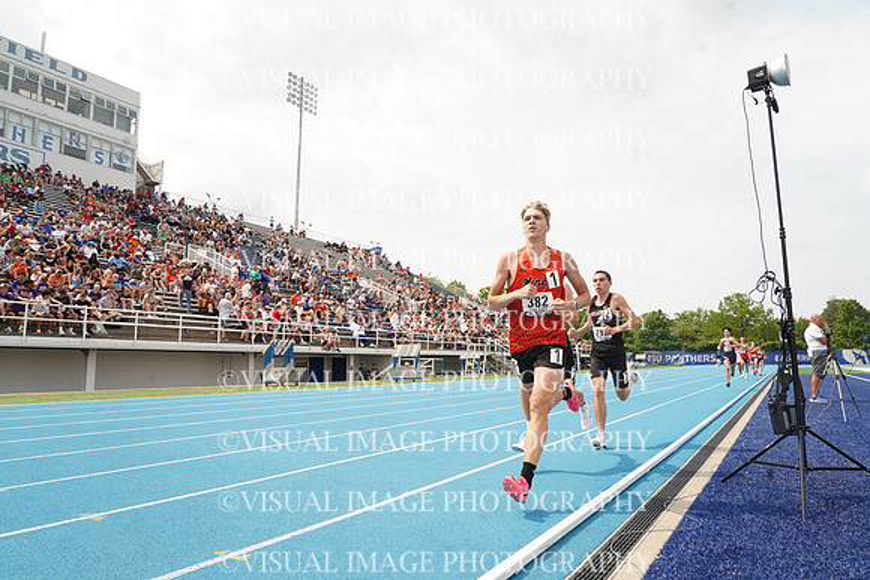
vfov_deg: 53.2
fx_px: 580
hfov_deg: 73.7
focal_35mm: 24
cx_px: 435
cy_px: 290
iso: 800
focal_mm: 24
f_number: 9
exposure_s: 1/800
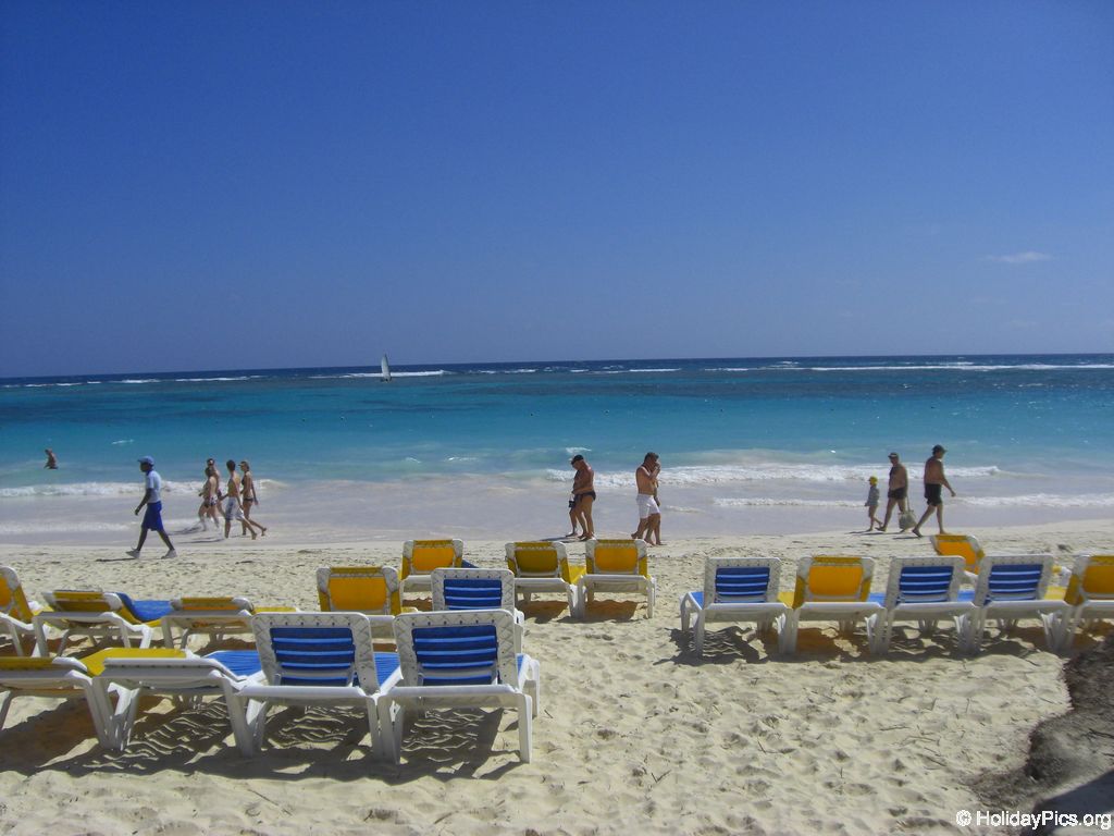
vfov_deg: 37.7
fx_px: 1223
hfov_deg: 49.0
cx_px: 557
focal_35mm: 38
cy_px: 418
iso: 64
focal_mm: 6.2
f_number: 8
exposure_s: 1/400
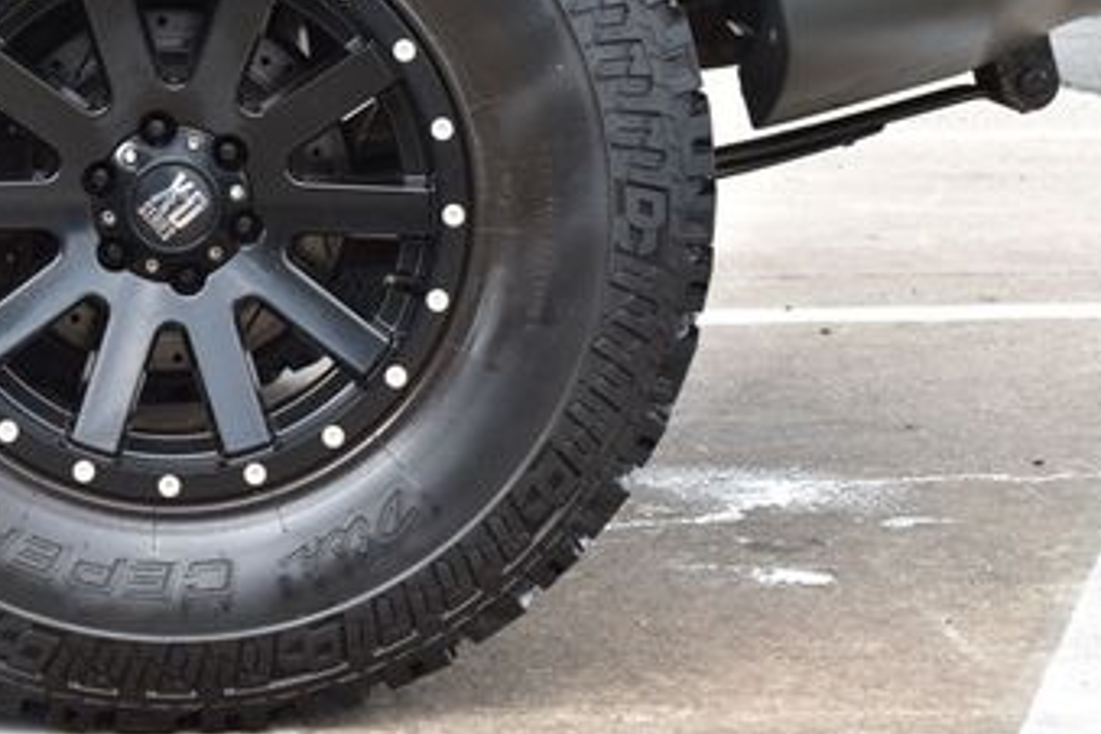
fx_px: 3639
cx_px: 136
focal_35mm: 119
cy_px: 237
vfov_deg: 11.5
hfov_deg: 17.0
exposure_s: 1/80
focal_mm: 42
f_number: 8
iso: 400
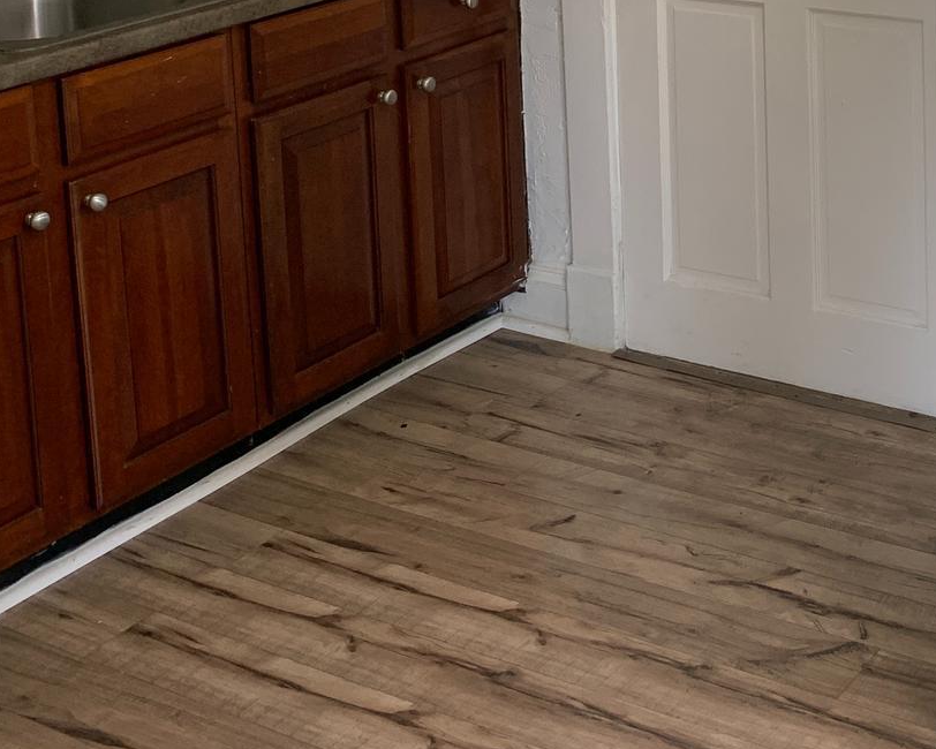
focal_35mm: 64
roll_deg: +0.3
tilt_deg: -8.1
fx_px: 1773
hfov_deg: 28.5
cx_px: 823
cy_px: -114
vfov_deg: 22.3
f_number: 1.8
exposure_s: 1/120
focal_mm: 4.25
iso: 80
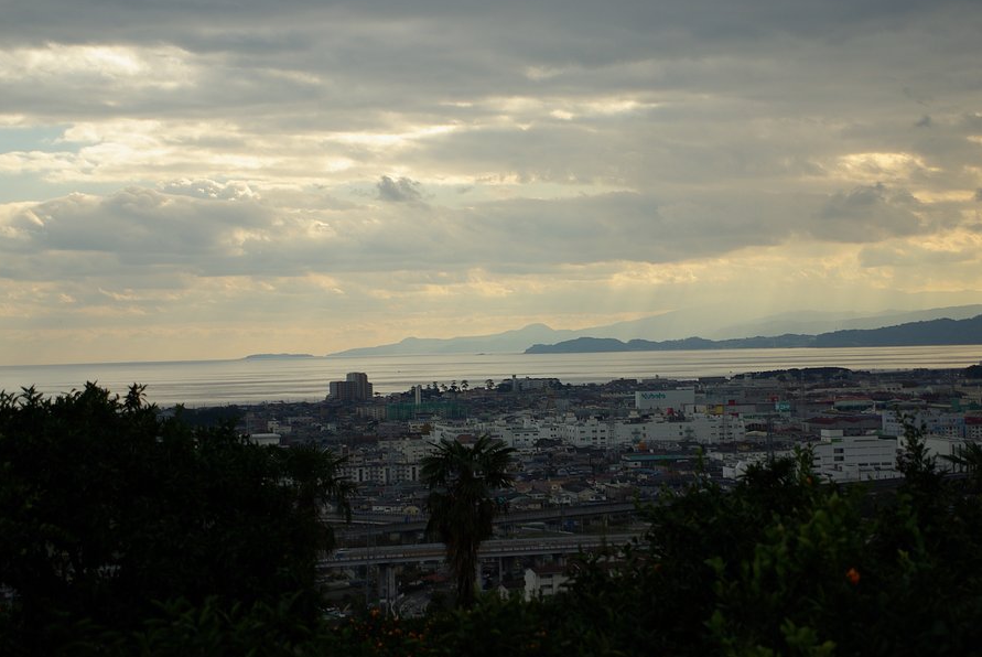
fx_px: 2118
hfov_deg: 26.1
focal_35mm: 78
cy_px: 337
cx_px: 508
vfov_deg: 17.6
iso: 100
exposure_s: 1/640
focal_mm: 45
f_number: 4
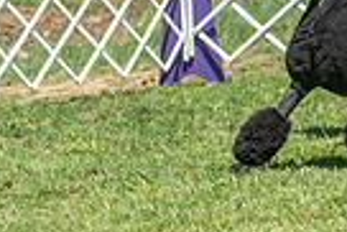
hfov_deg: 4.4
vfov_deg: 2.9
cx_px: 441
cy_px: 9
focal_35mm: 470
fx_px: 4535
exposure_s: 1/1000
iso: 250
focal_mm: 110
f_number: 5
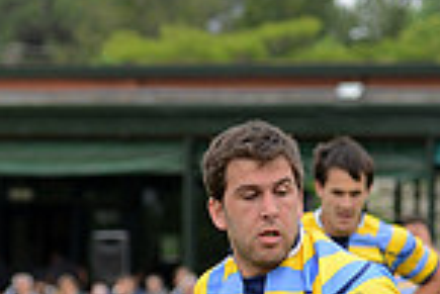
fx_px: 5138
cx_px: -130
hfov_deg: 4.9
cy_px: 544
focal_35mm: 420
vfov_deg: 3.3
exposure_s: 1/640
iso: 400
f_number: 4
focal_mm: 105
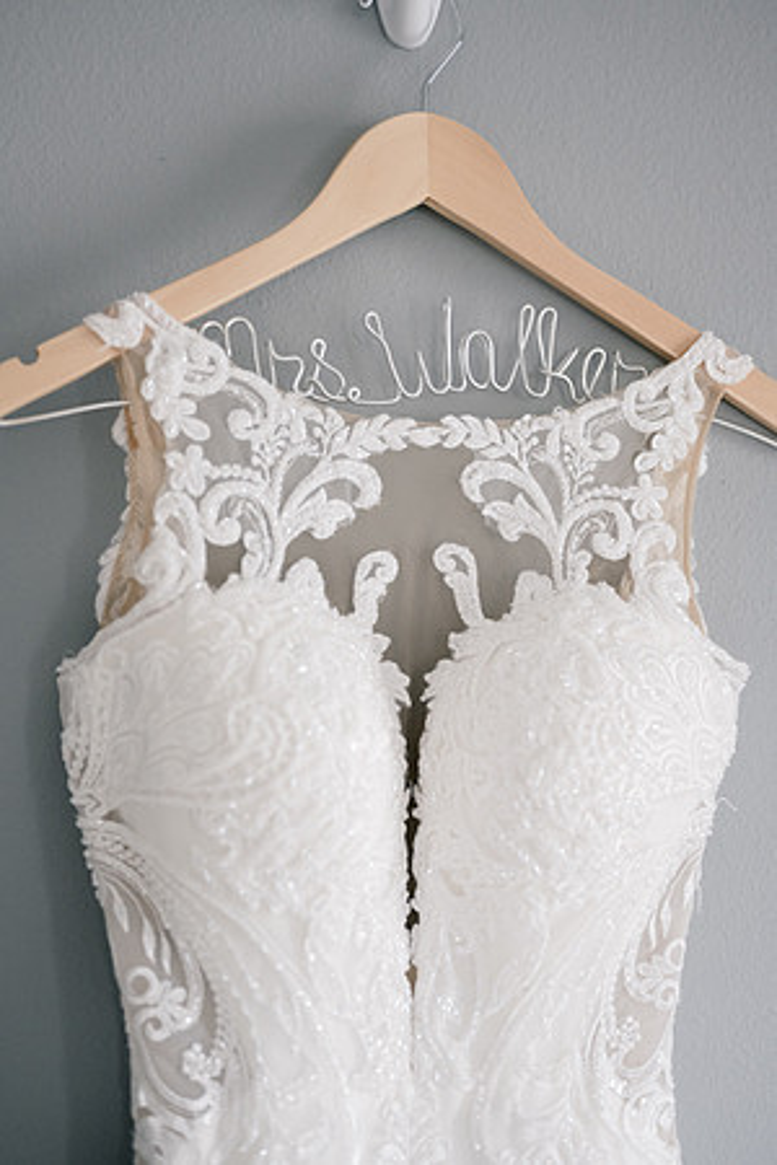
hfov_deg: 27.0
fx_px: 1619
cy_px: 582
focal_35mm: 50
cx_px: 388
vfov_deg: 39.6
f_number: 2
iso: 1250
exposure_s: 1/40
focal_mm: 50
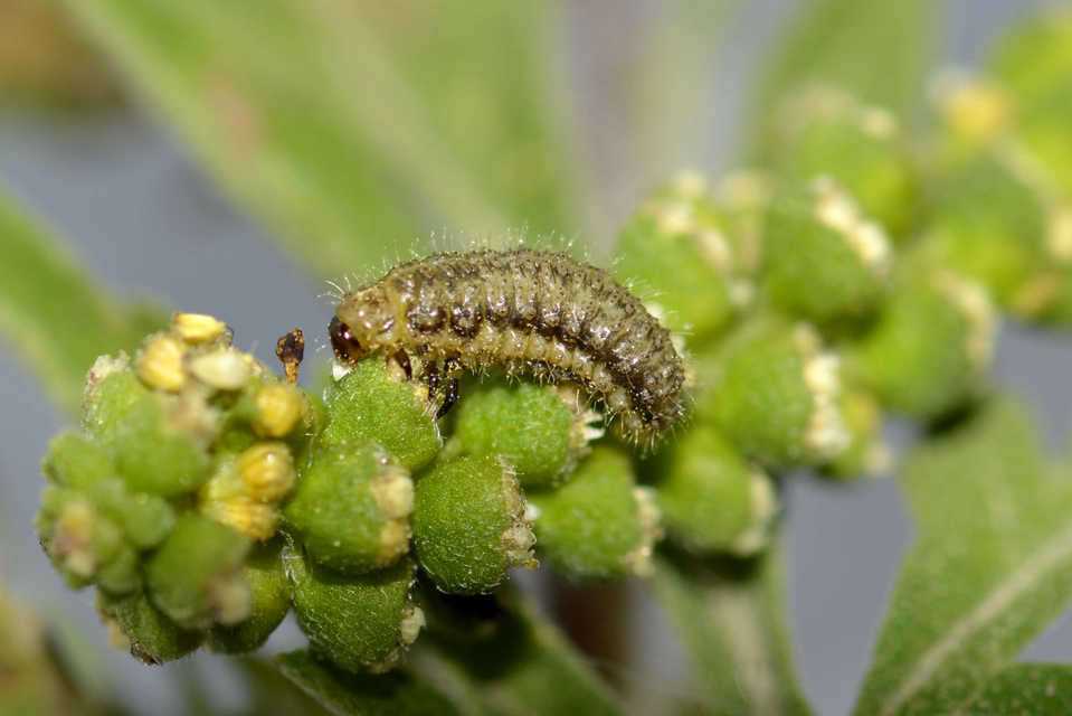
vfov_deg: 9.2
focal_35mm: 150
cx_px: 536
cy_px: 358
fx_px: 4468
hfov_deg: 13.7
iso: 100
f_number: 18
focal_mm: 100
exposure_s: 1/200
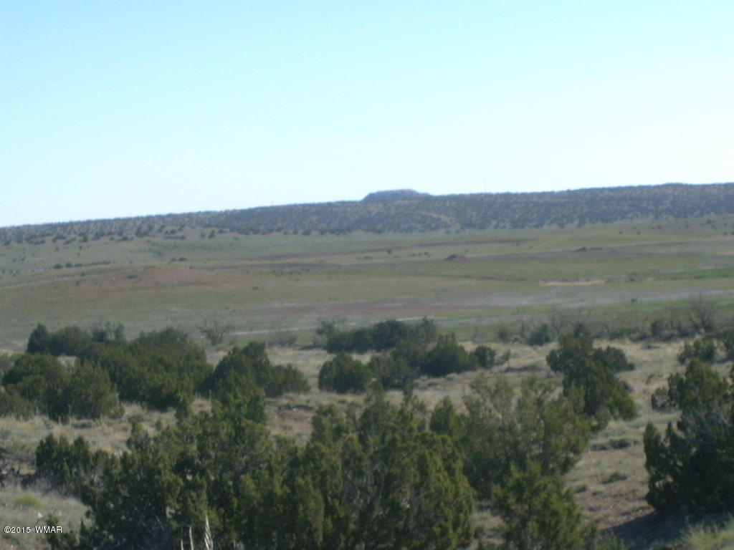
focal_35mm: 105
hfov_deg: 18.7
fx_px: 2226
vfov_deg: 14.1
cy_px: 275
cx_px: 367
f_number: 12.75
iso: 100
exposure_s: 1/71.9
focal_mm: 16.2
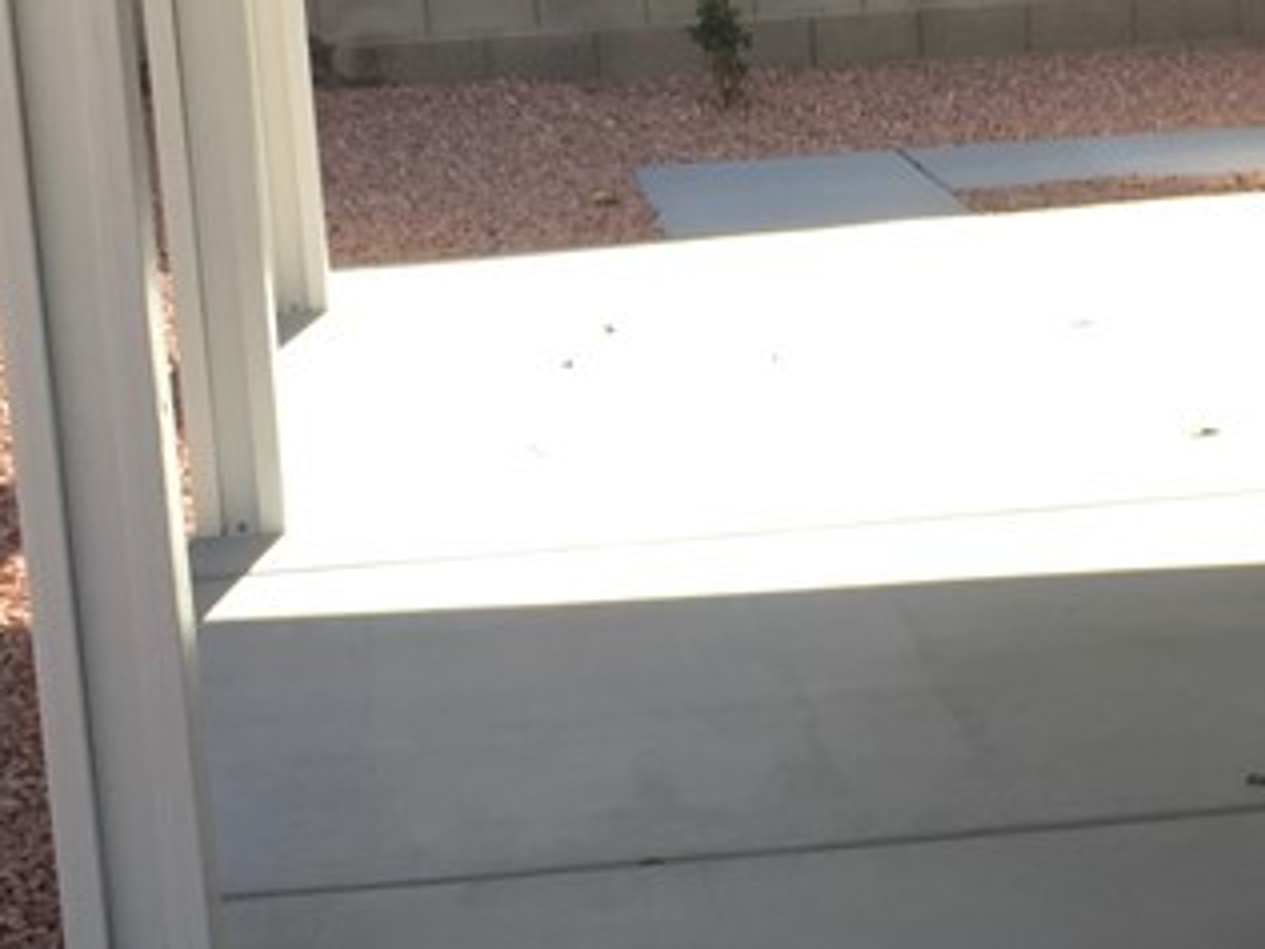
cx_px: 761
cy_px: 472
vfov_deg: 15.7
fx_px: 3435
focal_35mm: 94
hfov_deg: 20.8
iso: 25
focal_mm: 4.15
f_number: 2.2
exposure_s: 1/499
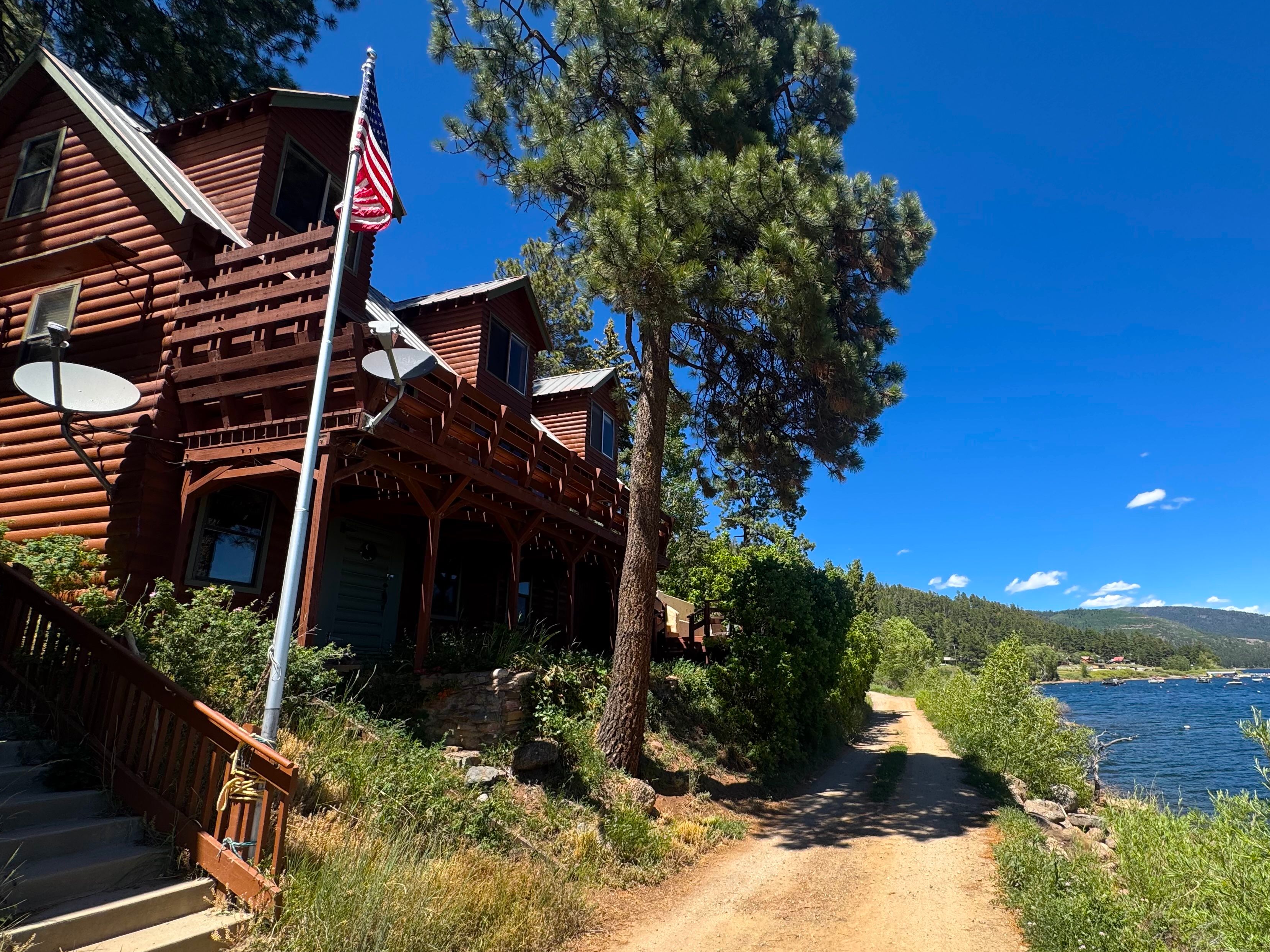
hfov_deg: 89.9
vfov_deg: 74.3
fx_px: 624
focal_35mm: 17
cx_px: 762
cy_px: 547
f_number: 2.2
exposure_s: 1/840
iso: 50
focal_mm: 2.22
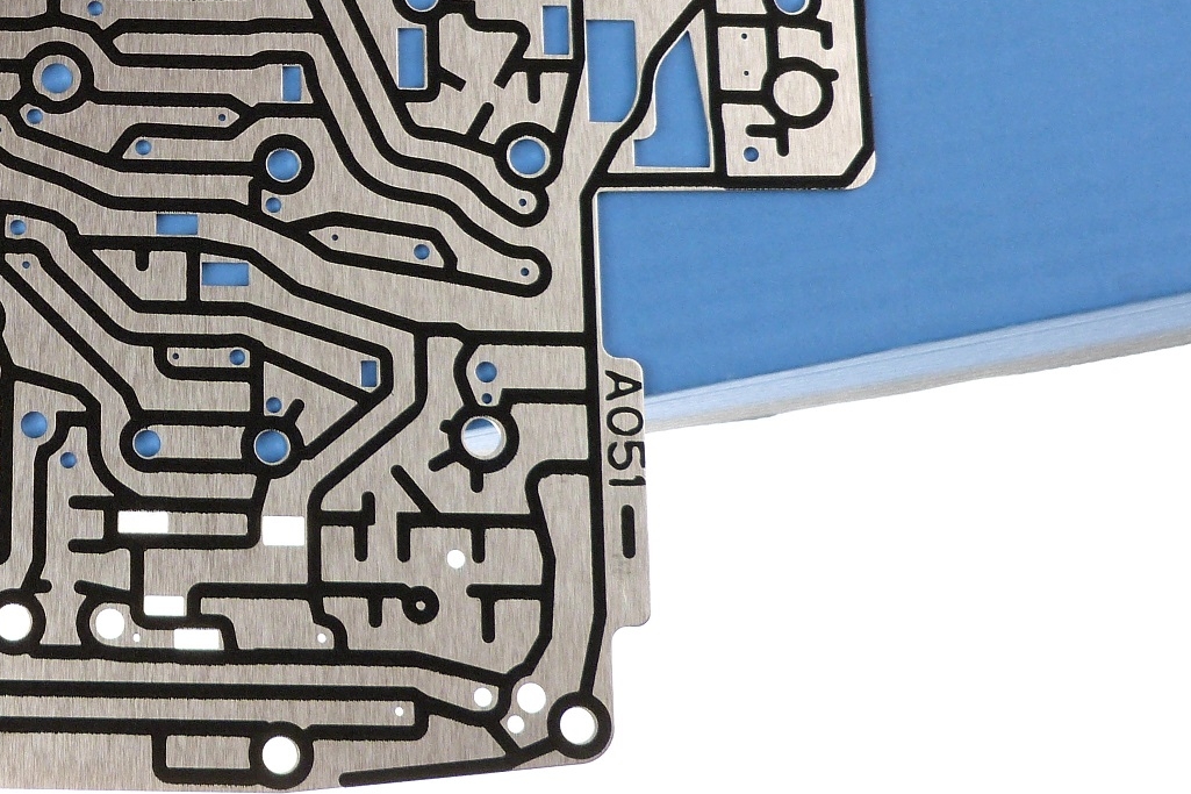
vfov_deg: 19.9
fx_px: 2216
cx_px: 37
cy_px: 56
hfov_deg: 28.5
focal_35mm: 67
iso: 100
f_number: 3
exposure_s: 1/60
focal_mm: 5.9
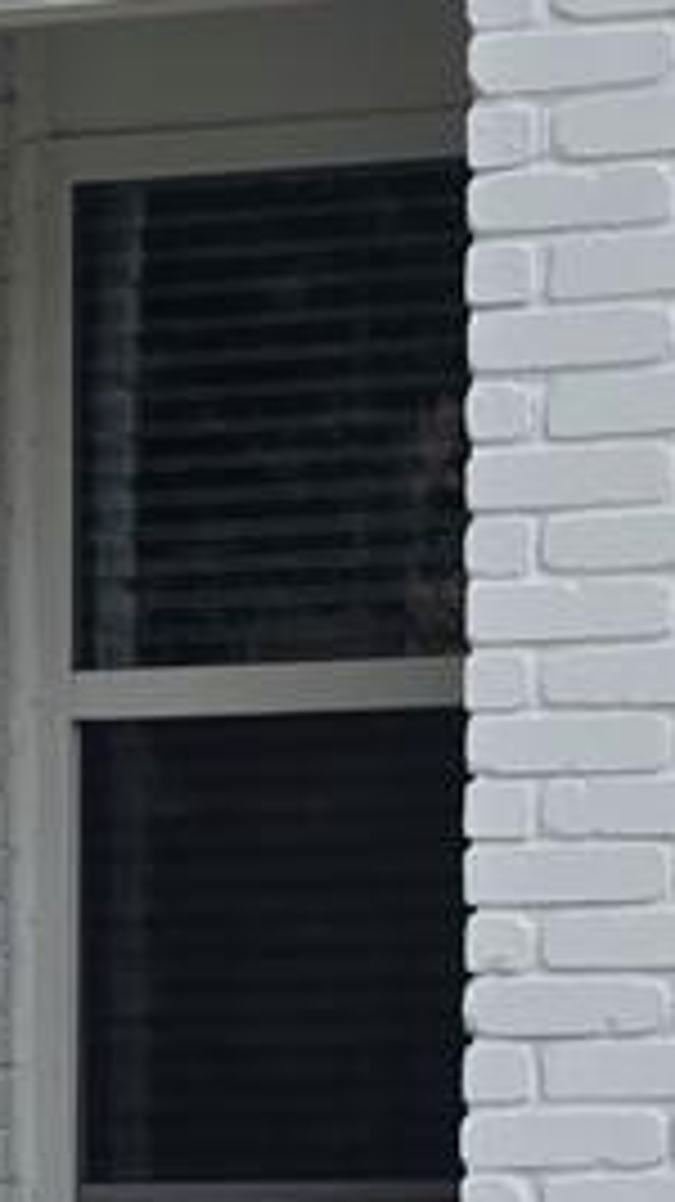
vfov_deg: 10.8
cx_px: -603
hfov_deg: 6.2
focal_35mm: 192
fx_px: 6115
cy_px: 1837
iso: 64
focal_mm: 6.5
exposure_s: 1/3727
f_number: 1.4
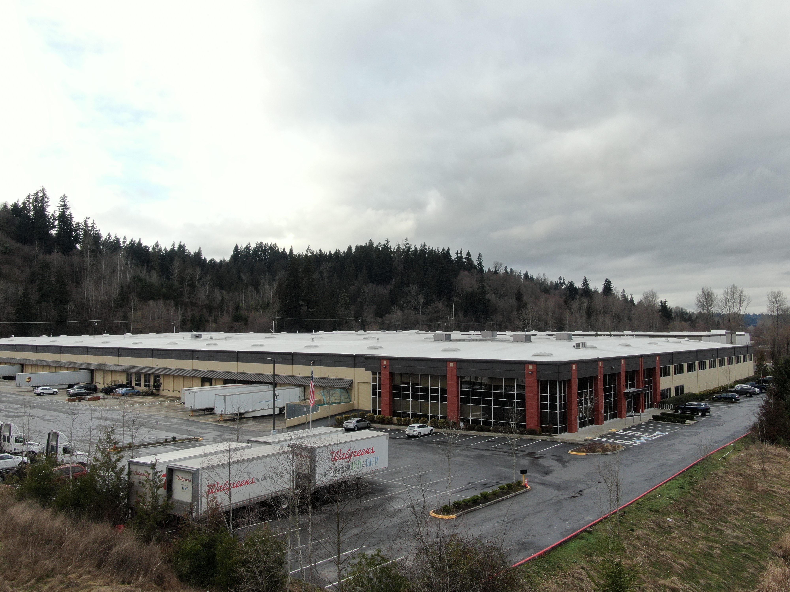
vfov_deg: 48.2
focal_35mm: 29
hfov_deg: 61.7
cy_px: 296
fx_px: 662
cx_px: 395
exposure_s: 1/320
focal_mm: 5
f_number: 3
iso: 100
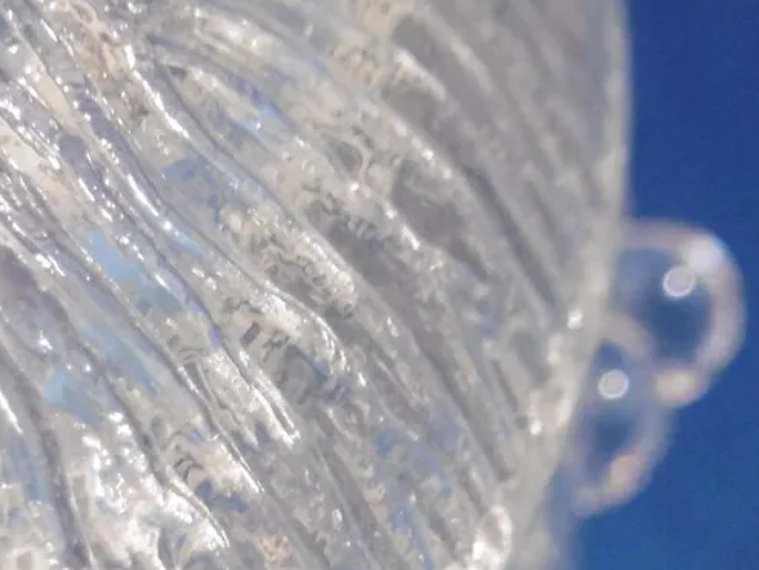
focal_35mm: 123
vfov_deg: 11.6
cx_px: 246
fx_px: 2698
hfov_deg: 16.0
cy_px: 824
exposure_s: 1/20
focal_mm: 6.8
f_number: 3.7
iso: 400
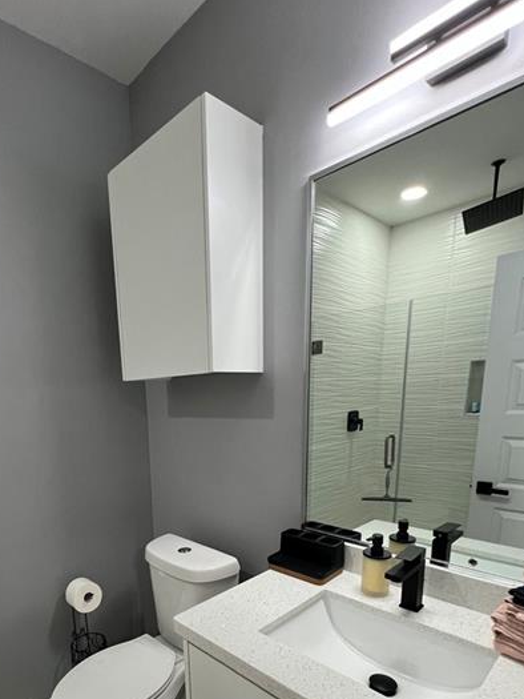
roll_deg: +1.7
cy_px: 485
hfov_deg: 67.5
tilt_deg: -12.6
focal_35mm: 19
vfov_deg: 80.8
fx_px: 383
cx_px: 193
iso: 250
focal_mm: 1.57
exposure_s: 1/120
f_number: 1.8
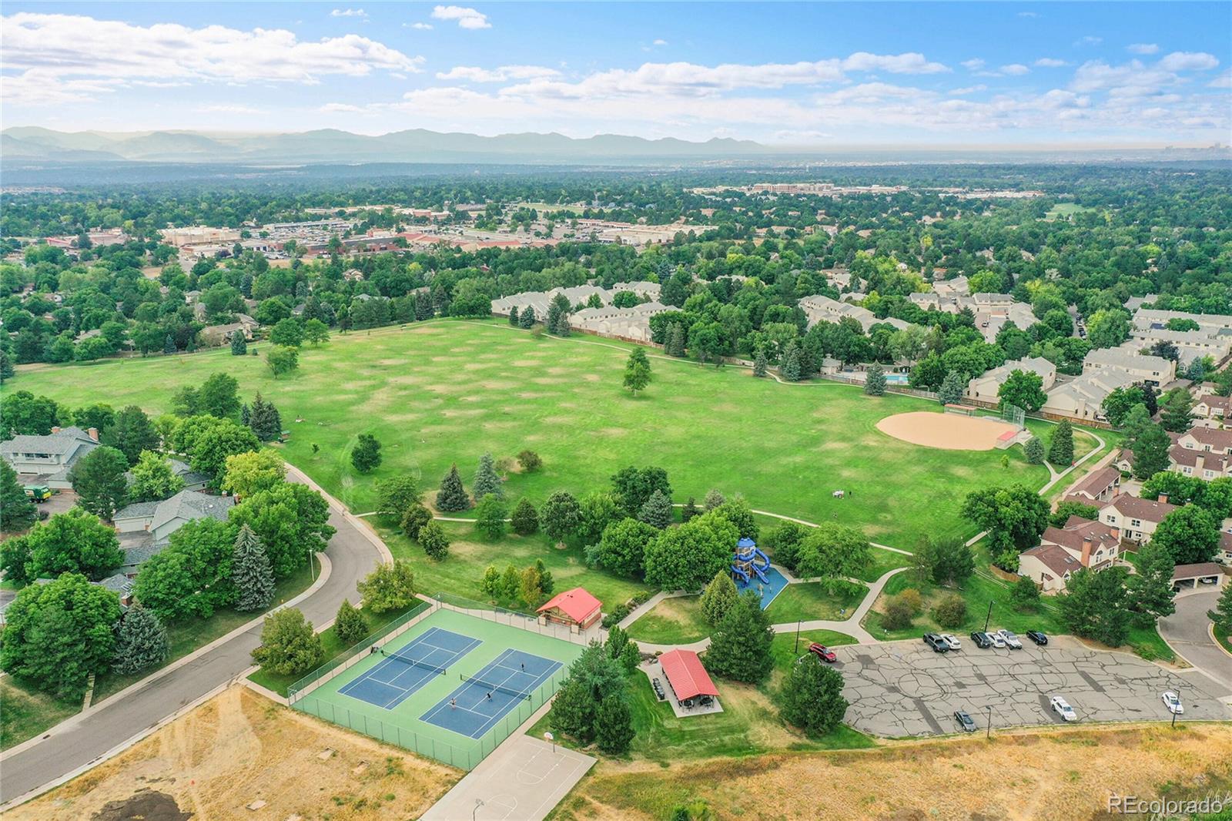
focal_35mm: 28
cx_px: 616
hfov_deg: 65.5
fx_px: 958
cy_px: 410
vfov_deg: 46.4
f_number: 5.6
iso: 100
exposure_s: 1/320
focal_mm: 10.26
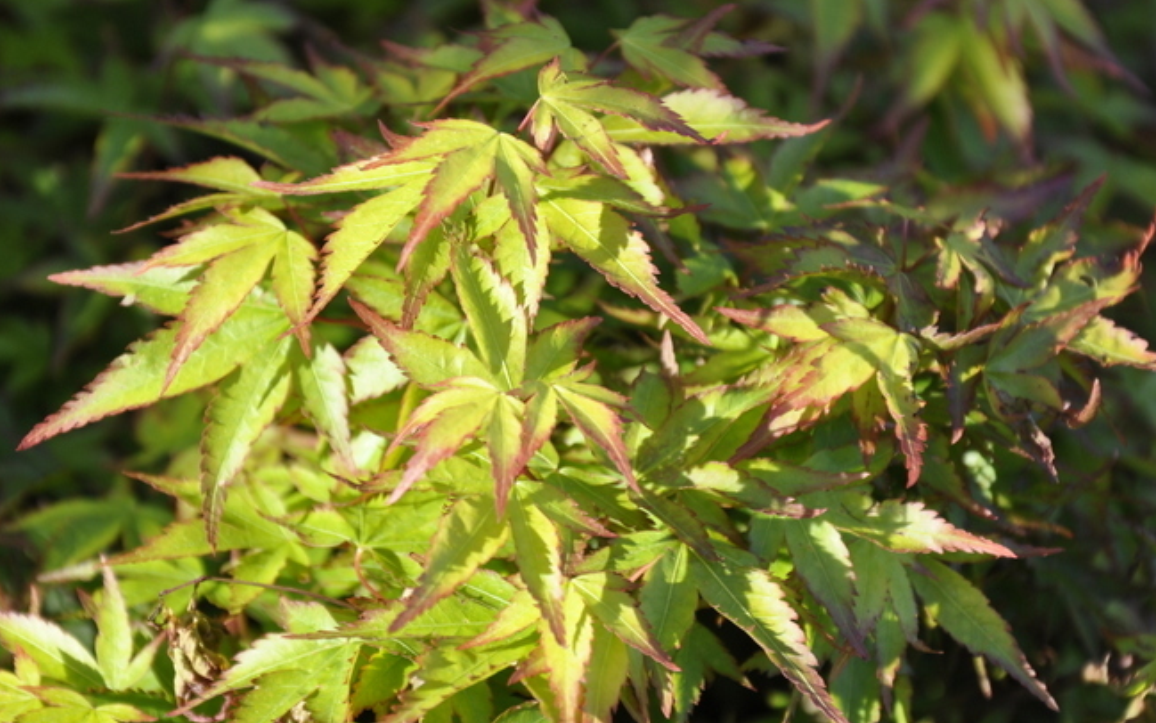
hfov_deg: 10.6
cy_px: 378
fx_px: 6228
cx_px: 518
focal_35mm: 198
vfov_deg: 6.6
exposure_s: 1/180
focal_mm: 105
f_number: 6.7
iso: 200
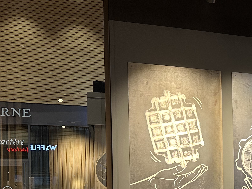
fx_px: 444
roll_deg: +1.4
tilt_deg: -0.2
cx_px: 278
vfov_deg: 23.1
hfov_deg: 28.7
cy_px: 189
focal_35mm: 61
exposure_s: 1/100
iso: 160
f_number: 1.78
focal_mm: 6.86
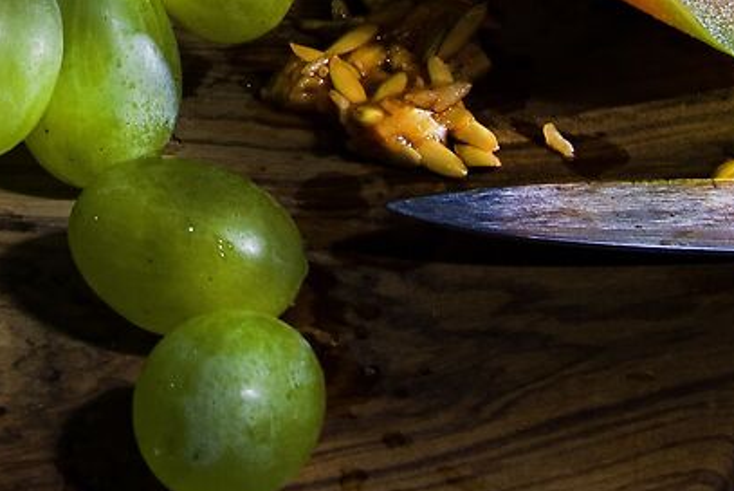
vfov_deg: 7.6
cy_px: -301
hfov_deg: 11.4
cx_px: -162
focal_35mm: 177
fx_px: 3611
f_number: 11
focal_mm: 30
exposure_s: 30
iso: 100
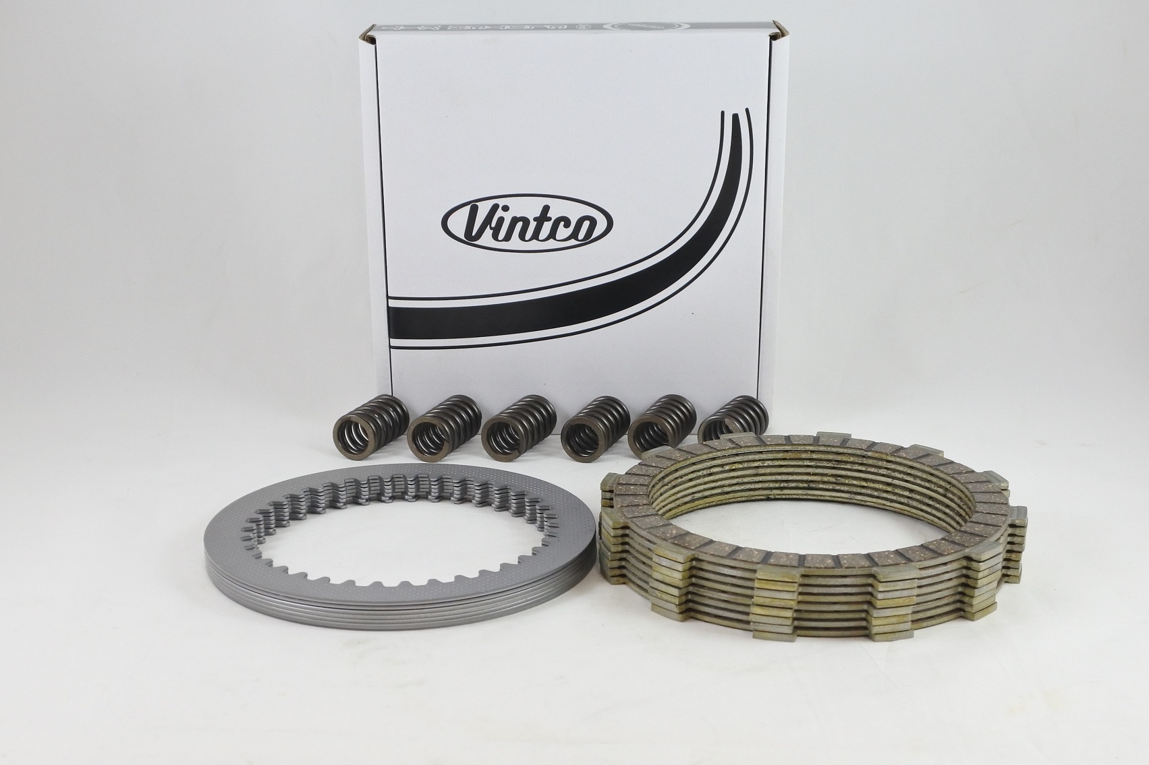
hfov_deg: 51.9
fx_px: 1181
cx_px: 574
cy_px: 382
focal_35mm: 37
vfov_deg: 35.9
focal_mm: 14
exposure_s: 1/125
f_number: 4
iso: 450
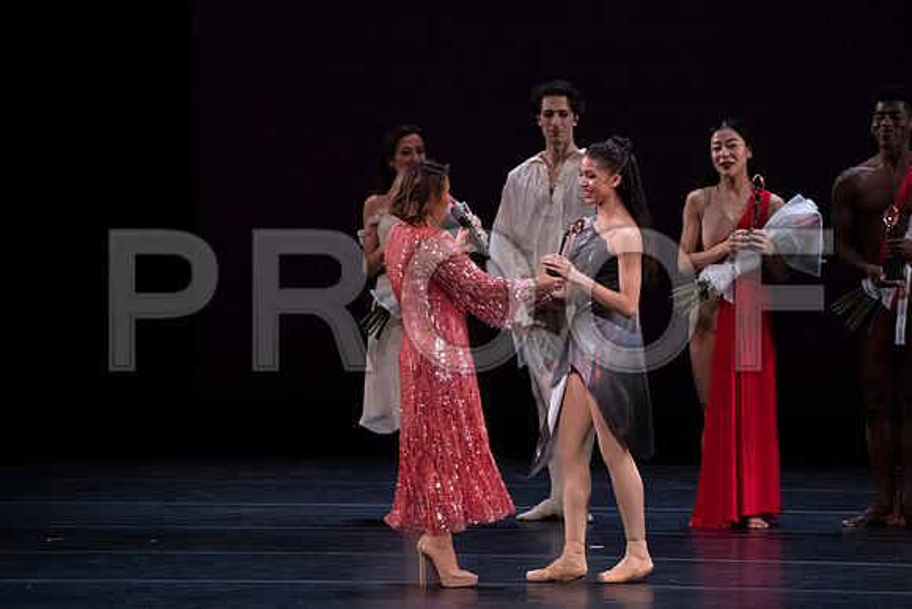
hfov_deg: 5.2
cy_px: 304
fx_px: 10135
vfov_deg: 3.4
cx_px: 456
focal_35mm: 400
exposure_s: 1/320
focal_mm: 400
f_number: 14
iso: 12800
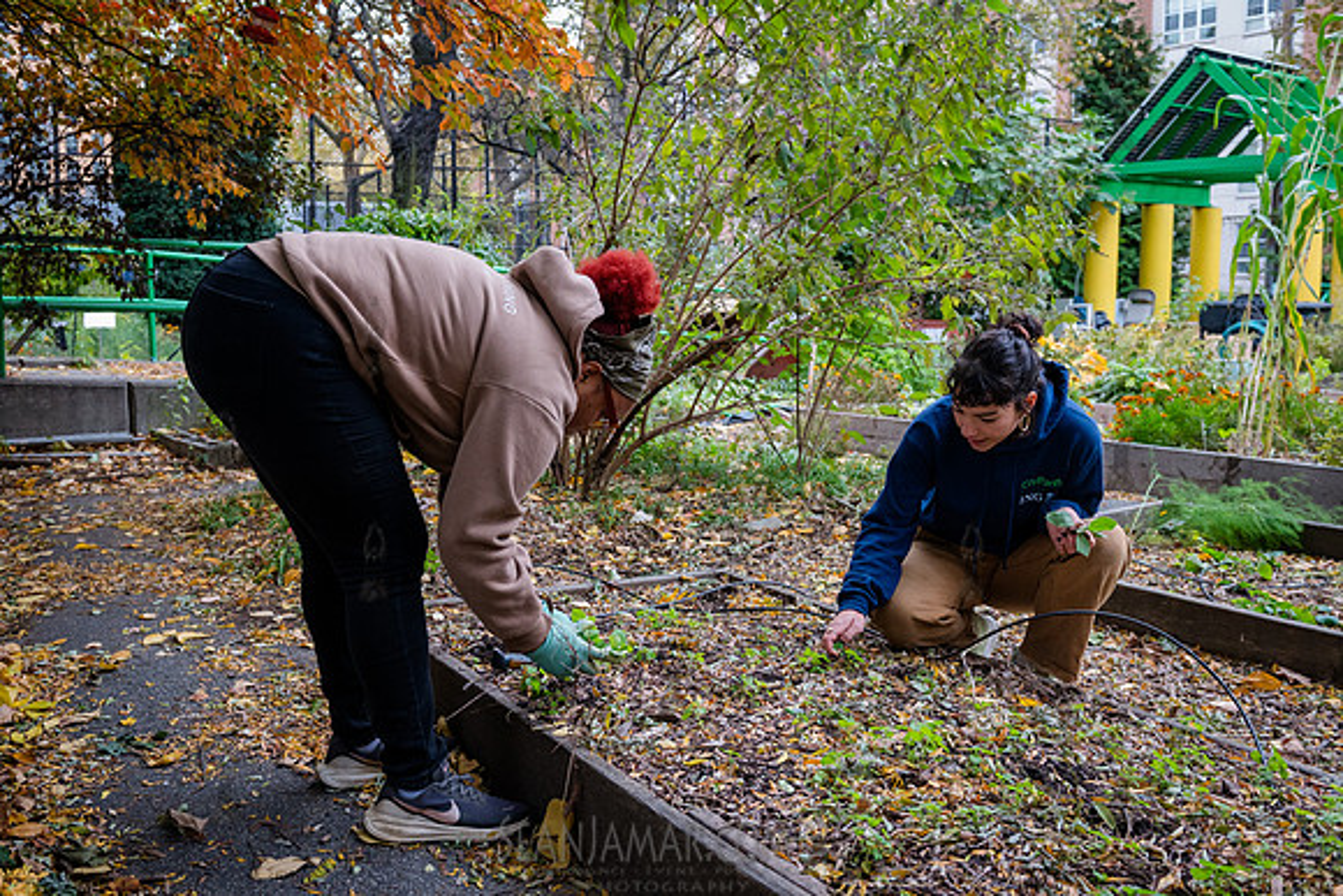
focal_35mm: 35
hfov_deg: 54.5
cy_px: 414
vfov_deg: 37.9
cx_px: 638
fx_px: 1303
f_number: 4.5
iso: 2000
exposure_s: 1/250
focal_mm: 32
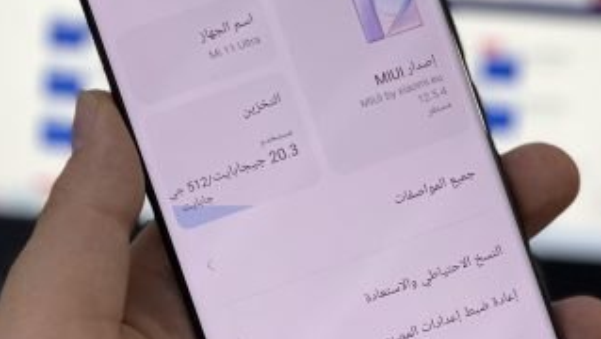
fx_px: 2089
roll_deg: -5.0
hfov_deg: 16.4
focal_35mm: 131
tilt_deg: -21.6
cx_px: 330
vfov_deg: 9.3
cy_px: 168
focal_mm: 7.5
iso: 125
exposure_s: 1/100
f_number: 2.2
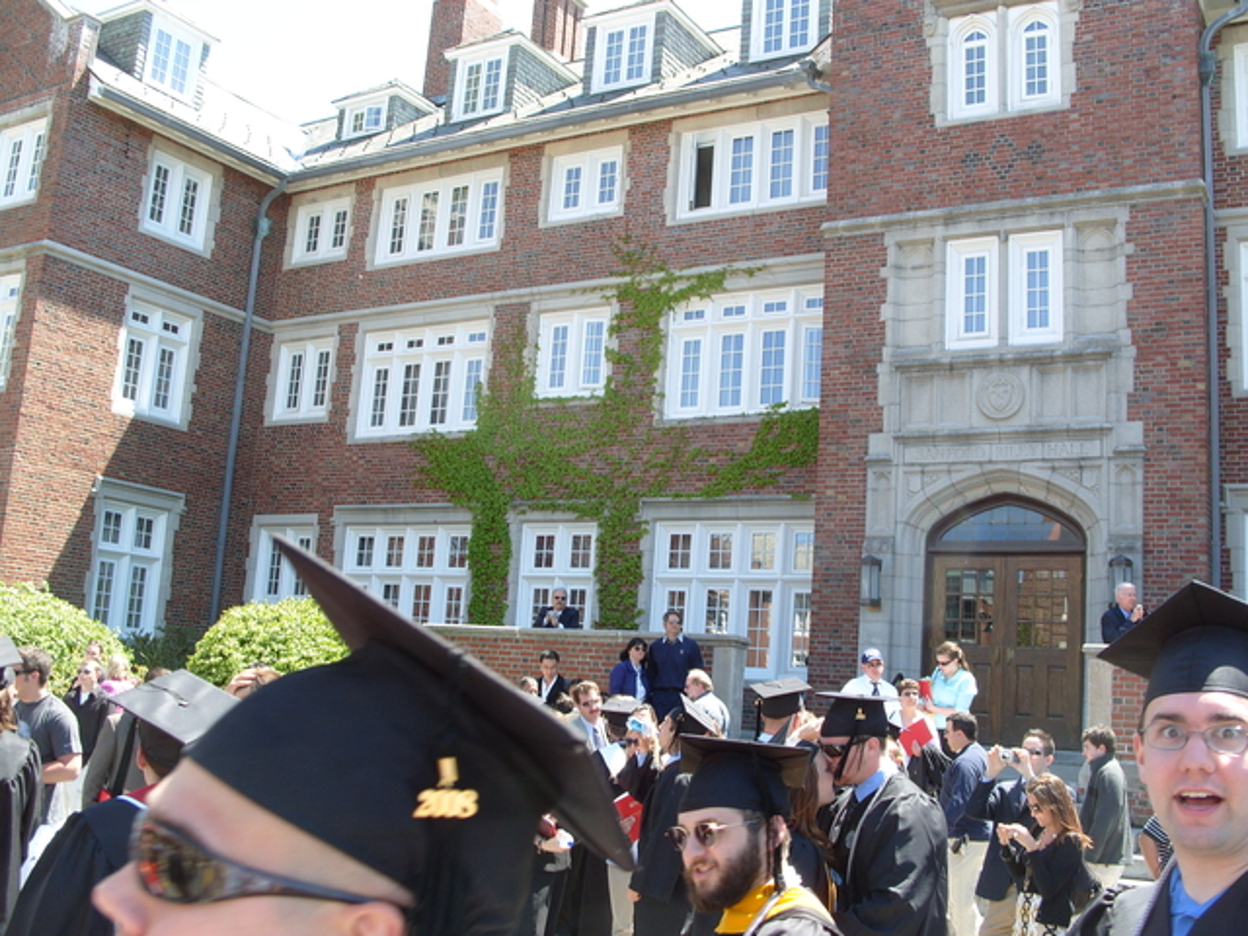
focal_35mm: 35
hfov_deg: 52.6
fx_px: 1262
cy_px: 468
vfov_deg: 40.7
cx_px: 624
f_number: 4.1
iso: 80
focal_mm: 7.8
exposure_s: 1/180
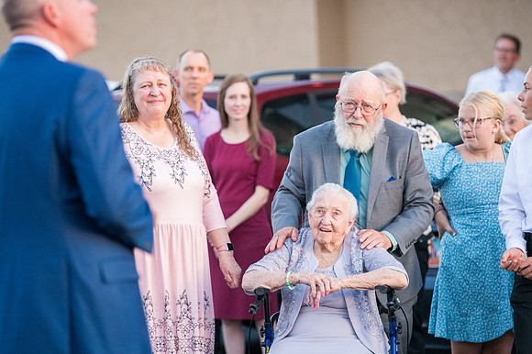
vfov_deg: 7.4
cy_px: 177
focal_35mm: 186
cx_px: 266
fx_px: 2747
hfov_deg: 11.1
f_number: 2.8
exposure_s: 1/1600
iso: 4000
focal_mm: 155
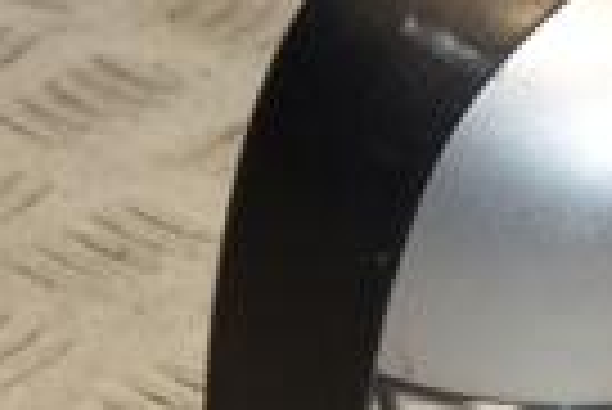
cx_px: 1130
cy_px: 27
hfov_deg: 6.3
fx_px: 5412
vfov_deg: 4.3
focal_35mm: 318
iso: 800
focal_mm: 48
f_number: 5.6
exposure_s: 1/200
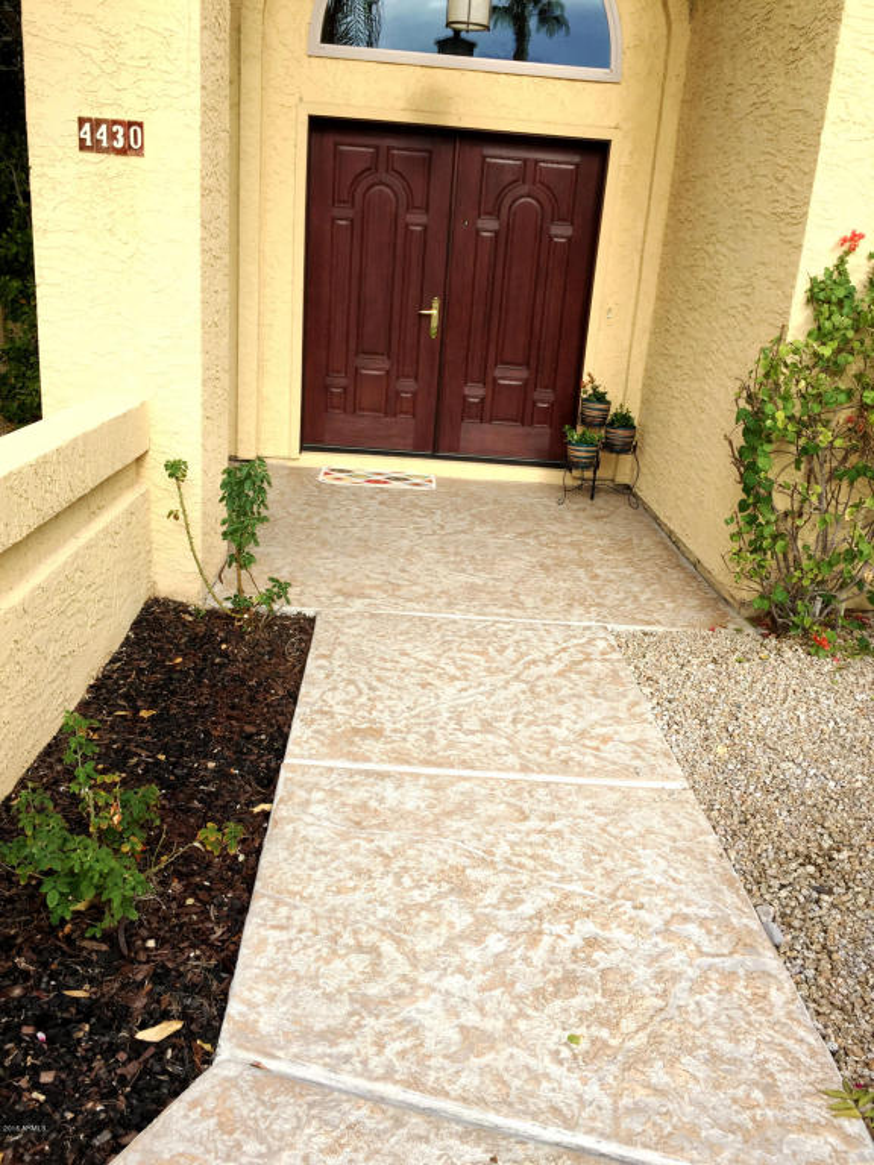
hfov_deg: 48.2
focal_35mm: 29
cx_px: 437
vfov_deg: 61.7
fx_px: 976
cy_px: 582
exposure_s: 1/618
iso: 32
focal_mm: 4.15
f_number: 2.2
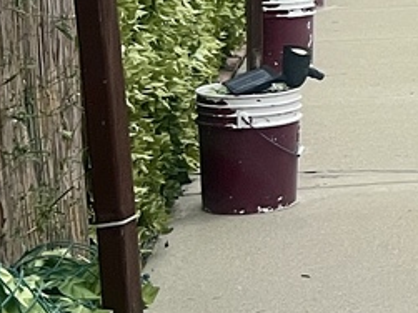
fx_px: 1798
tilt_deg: -4.3
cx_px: 1067
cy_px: -62
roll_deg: +1.2
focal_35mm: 149
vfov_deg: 9.8
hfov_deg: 10.8
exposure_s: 1/64
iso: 125
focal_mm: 5.7
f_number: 1.5
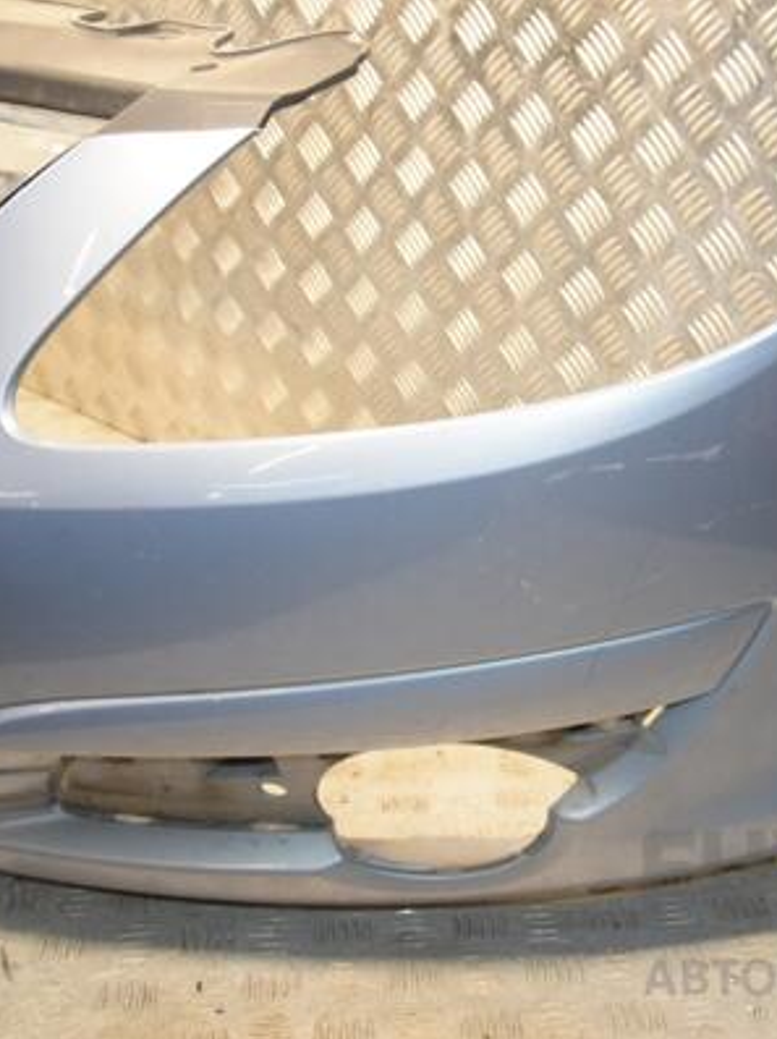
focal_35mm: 48
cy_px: 521
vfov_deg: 39.7
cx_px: 594
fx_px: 1439
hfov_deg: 29.7
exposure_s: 1/160
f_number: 5
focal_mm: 22
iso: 800
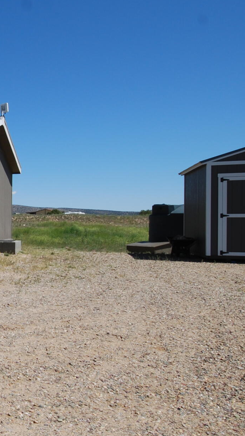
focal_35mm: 42
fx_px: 488
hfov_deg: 21.9
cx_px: -151
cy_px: 224
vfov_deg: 48.1
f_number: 10
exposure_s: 1/200
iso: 100
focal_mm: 11
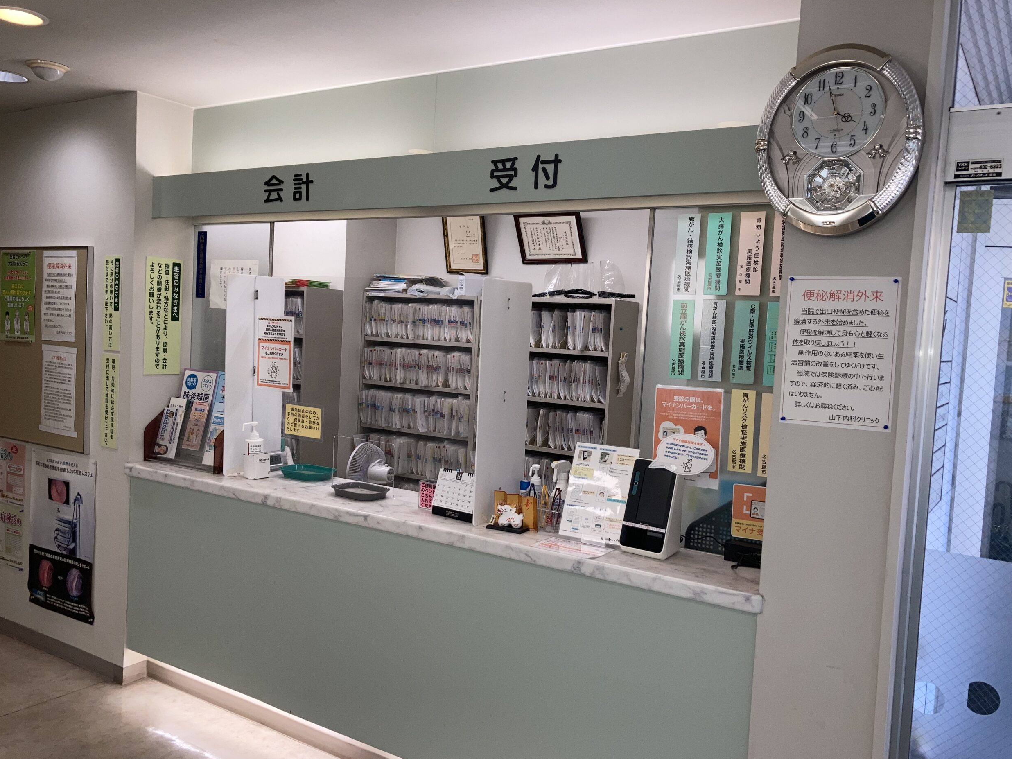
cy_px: 391
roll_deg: -3.3
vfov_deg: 48.2
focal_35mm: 29
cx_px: 502
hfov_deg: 61.7
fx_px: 848
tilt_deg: -4.7
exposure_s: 1/139
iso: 20
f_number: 1.8
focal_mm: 3.99
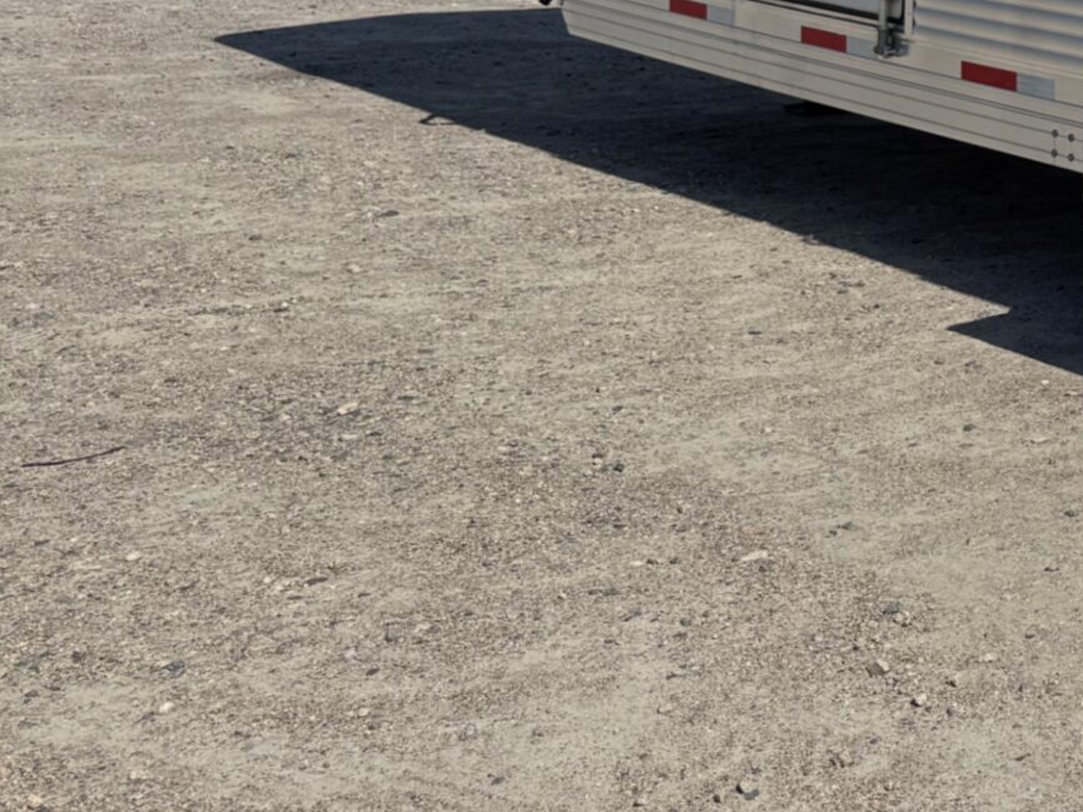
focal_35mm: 71
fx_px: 2222
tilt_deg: +0.6
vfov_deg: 18.9
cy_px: -300
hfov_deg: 23.2
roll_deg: -0.3
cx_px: 1521
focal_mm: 6.76
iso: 80
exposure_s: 1/9009
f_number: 1.78
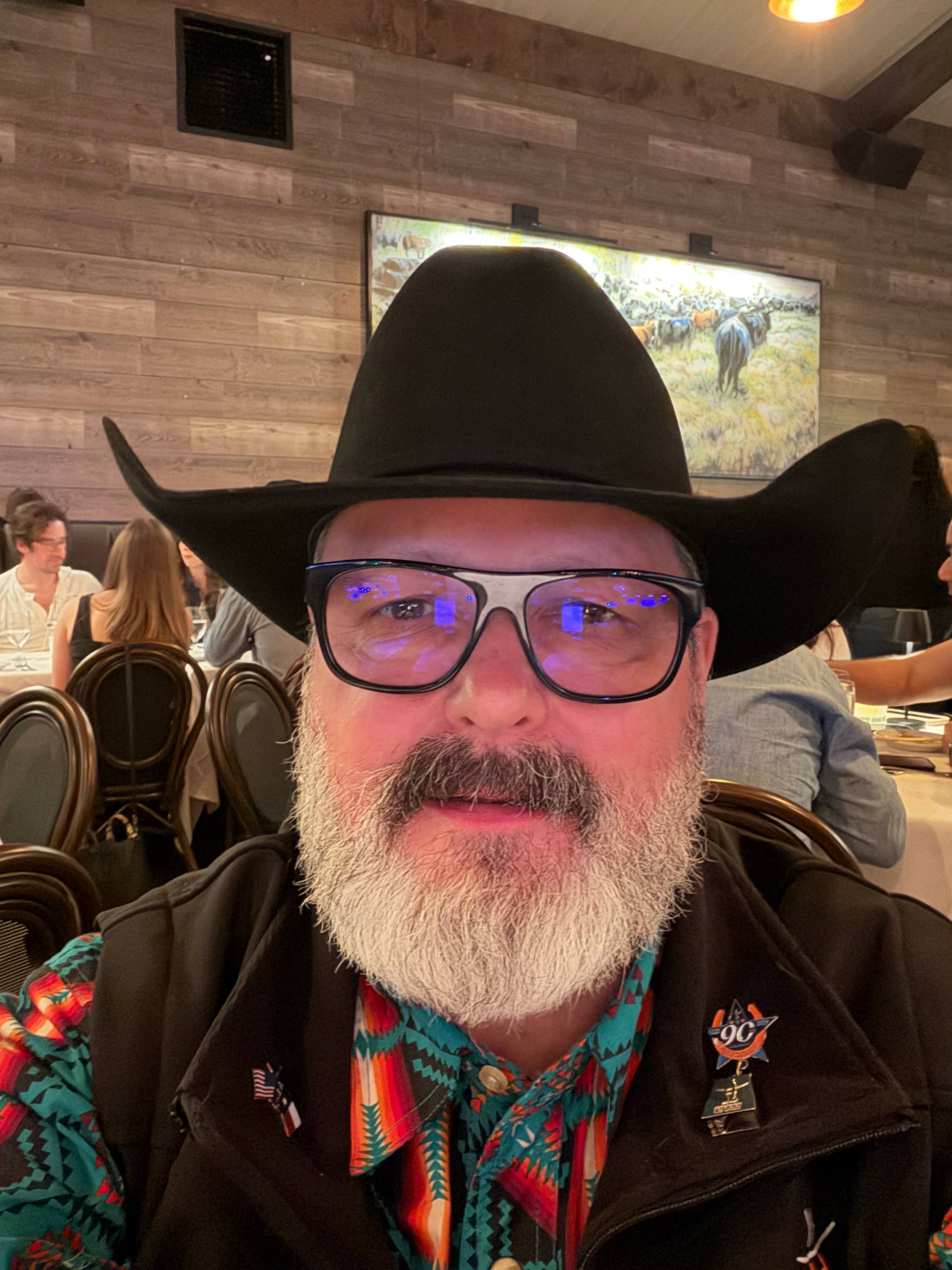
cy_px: 635
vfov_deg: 60.0
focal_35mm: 30
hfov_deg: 46.8
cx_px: 476
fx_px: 1100
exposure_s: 1/15
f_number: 1.9
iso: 1000
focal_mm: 2.71
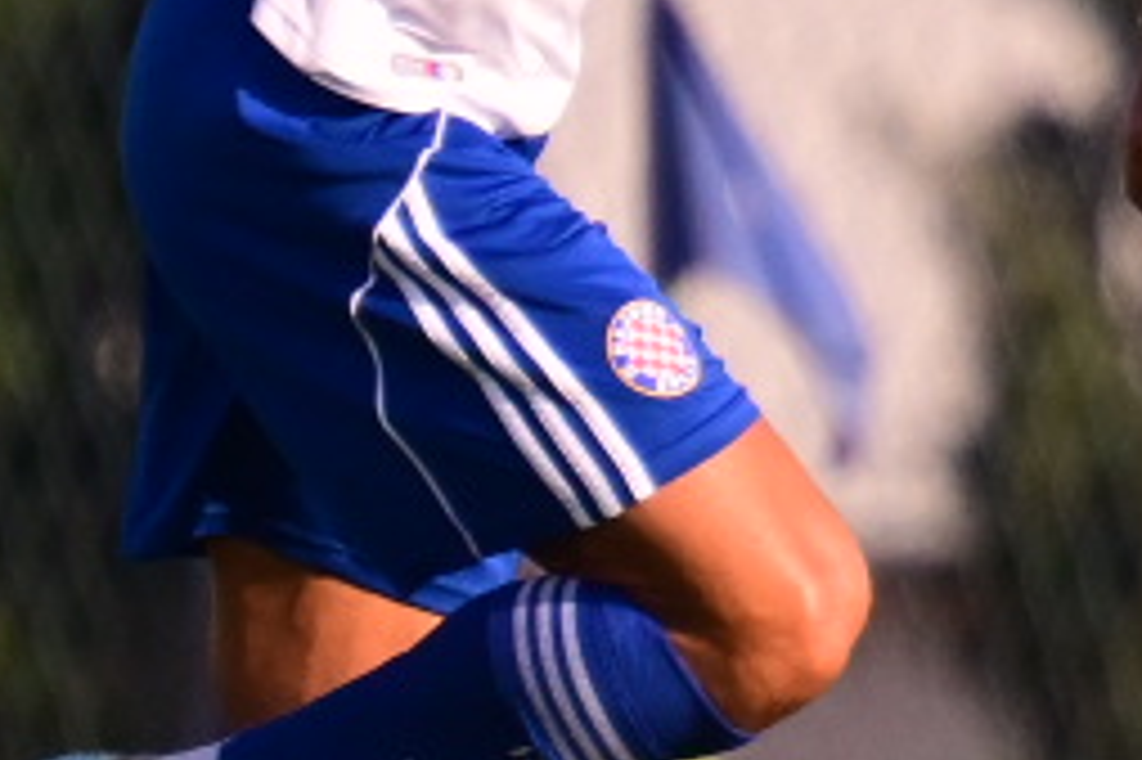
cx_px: 1281
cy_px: -513
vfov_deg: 0.4
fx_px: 106292
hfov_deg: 0.6
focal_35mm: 3353
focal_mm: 350
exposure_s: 1/5000
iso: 1250
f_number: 5.6
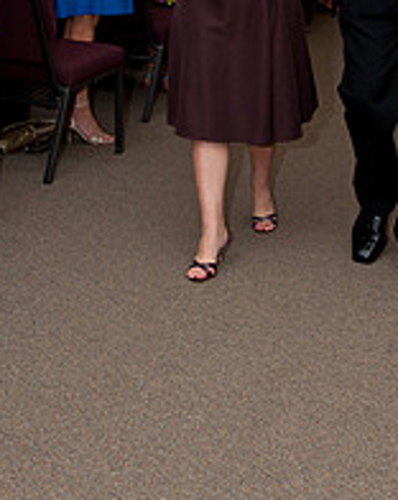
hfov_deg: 18.6
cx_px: 264
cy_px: -61
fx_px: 1211
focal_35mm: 82
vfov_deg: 22.0
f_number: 5.6
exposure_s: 1/60
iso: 1250
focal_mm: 38
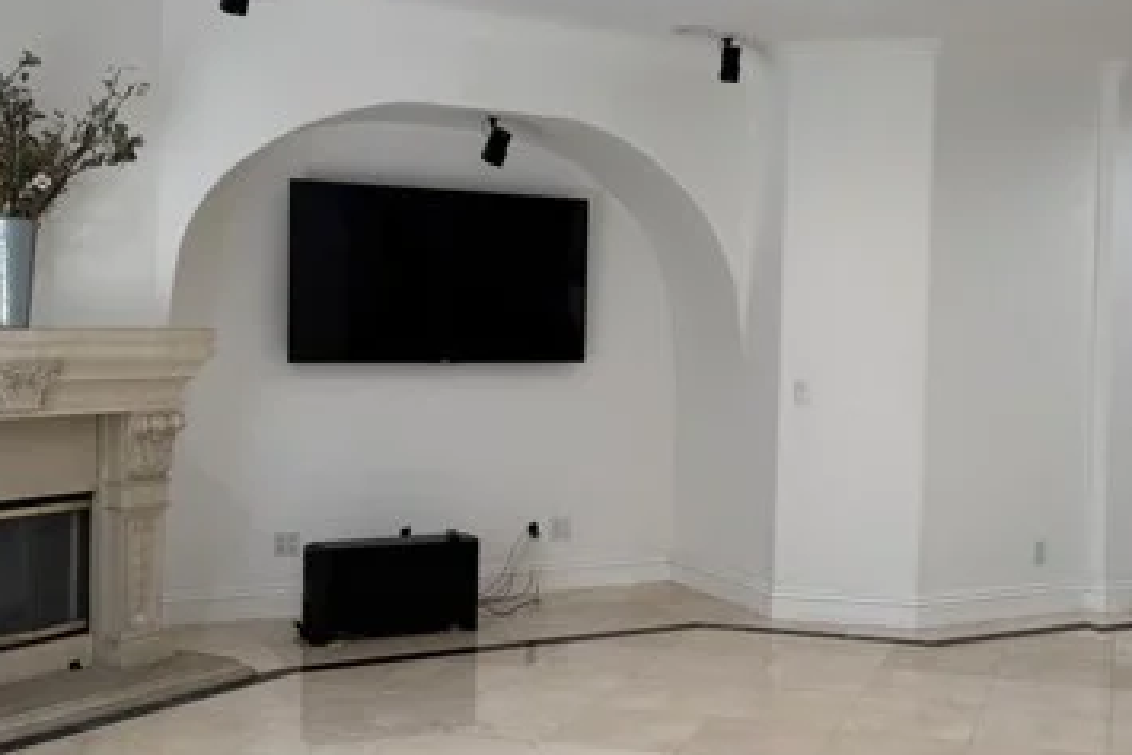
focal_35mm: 45
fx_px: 1416
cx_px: 759
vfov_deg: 29.9
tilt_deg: +0.1
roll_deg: -0.4
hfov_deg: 43.0
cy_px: 363
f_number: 1.78
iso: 80
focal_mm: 6.76
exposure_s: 1/214
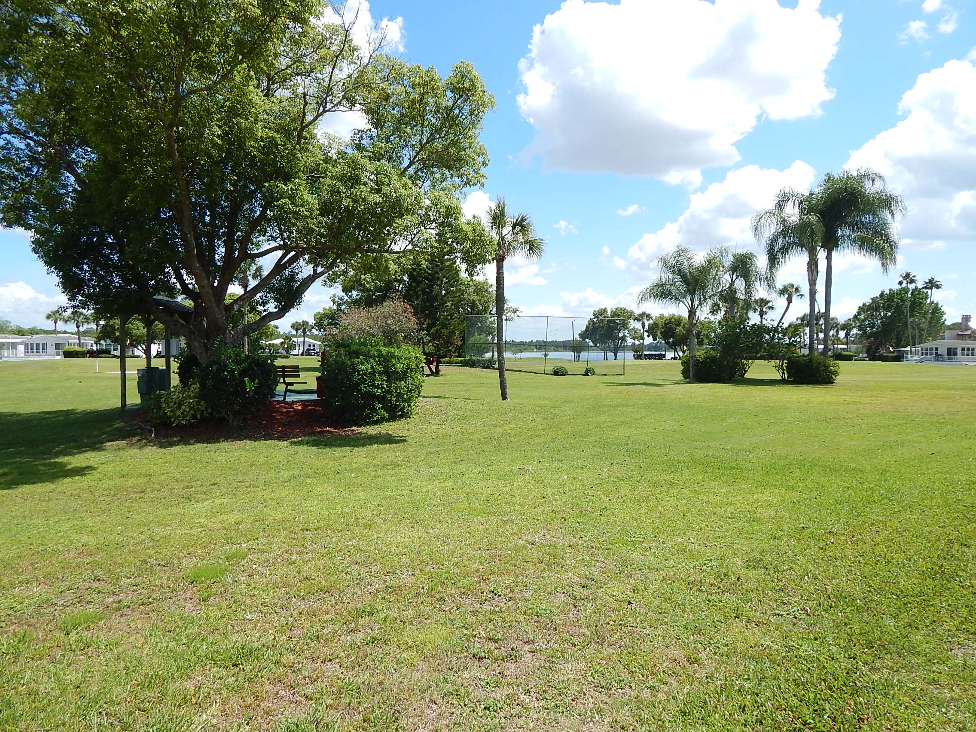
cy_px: 366
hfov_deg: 73.9
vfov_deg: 58.9
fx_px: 648
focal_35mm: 23
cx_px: 488
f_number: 3
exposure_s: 1/1250
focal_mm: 4
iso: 125
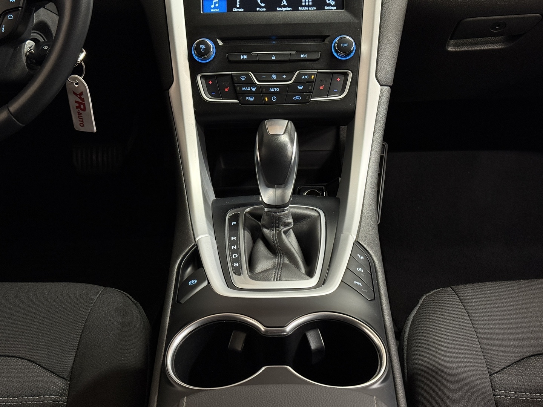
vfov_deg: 30.3
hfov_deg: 39.7
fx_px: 753
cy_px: 204
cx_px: 272
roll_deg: +1.1
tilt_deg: -32.0
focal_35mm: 48
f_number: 1.78
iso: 320
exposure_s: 1/40
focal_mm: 6.76
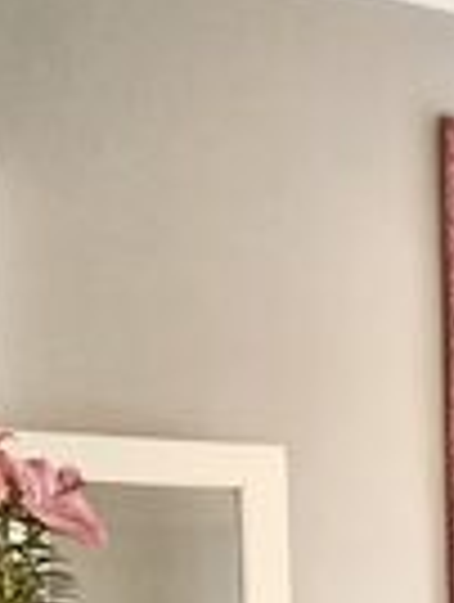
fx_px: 1307
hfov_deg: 16.3
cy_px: 657
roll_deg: +1.3
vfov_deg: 24.3
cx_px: 832
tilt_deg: -2.0
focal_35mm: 75
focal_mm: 2.22
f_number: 2.2
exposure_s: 1/50
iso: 400
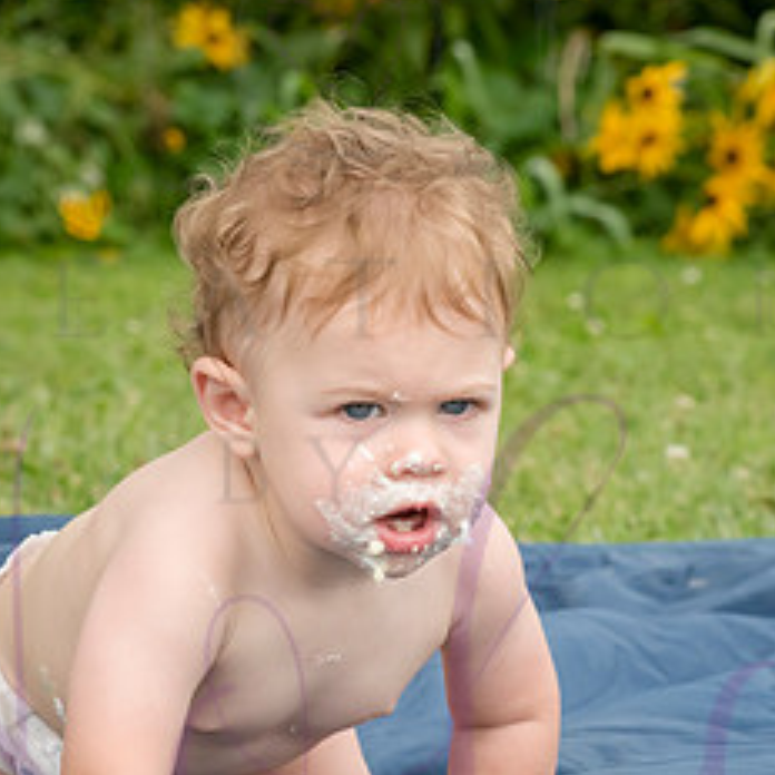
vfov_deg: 7.3
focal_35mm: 241
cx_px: 352
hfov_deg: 7.3
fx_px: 6104
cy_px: 458
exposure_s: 1/320
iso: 500
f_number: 9
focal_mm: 112
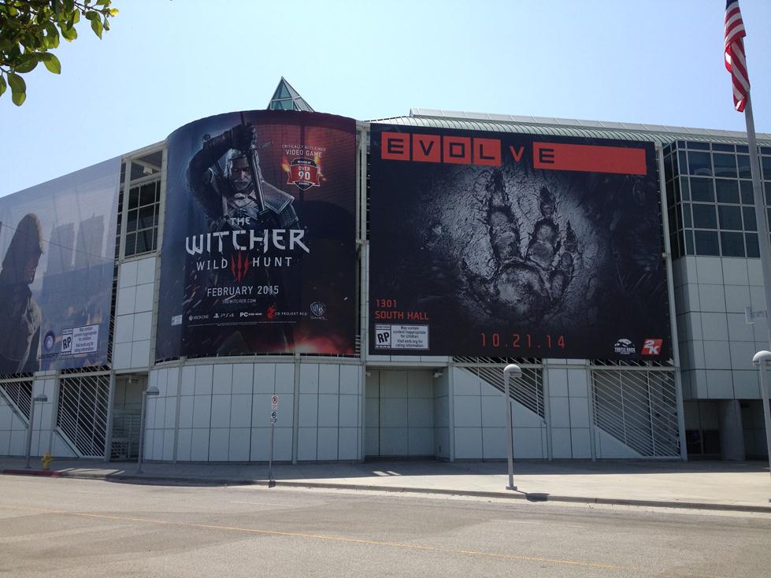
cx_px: 386
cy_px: 289
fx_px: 779
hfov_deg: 52.6
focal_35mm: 35
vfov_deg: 40.7
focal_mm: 4.28
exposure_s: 1/1493
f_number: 2.4
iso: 50
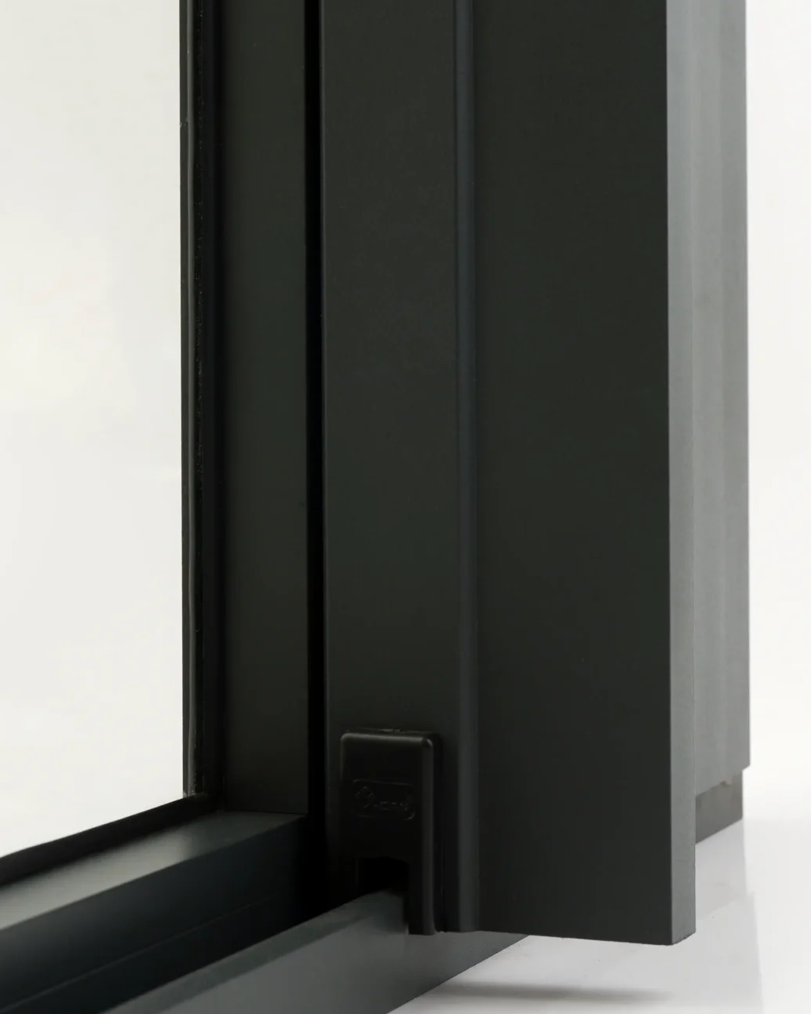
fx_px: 2791
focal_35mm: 93
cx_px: 355
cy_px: 350
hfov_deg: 16.5
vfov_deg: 20.5
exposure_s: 1/125
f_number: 10
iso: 100
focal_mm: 50
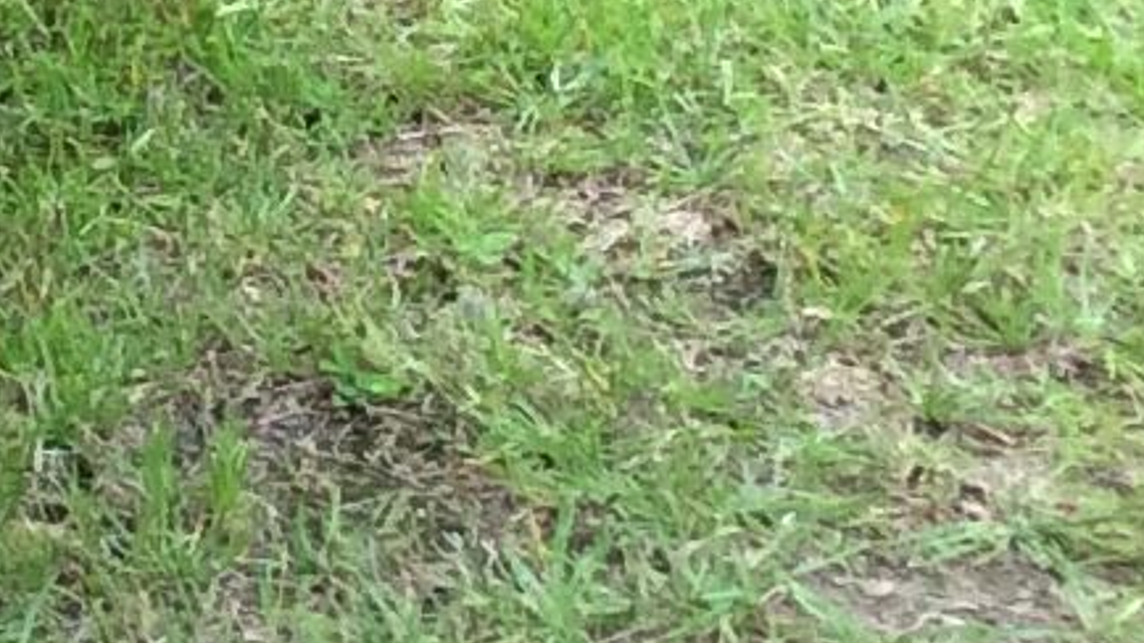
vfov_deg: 5.8
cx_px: -385
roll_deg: -1.3
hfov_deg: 10.1
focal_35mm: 208
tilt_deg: -19.7
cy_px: -419
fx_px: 6309
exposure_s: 1/100
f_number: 2.4
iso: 50
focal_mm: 3.3
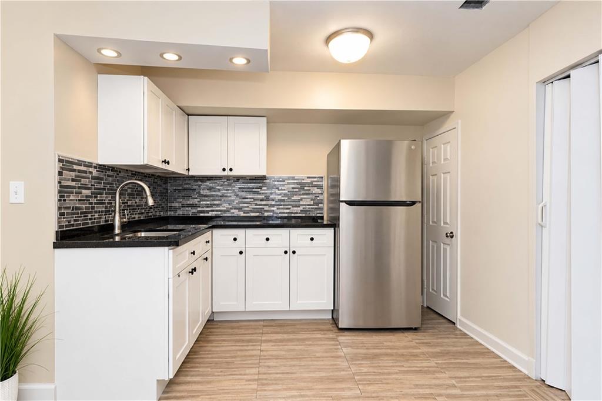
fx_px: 251
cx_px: 301
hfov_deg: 100.4
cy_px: 200
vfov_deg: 77.3
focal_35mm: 15
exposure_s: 1/60
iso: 1600
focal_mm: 10
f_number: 8
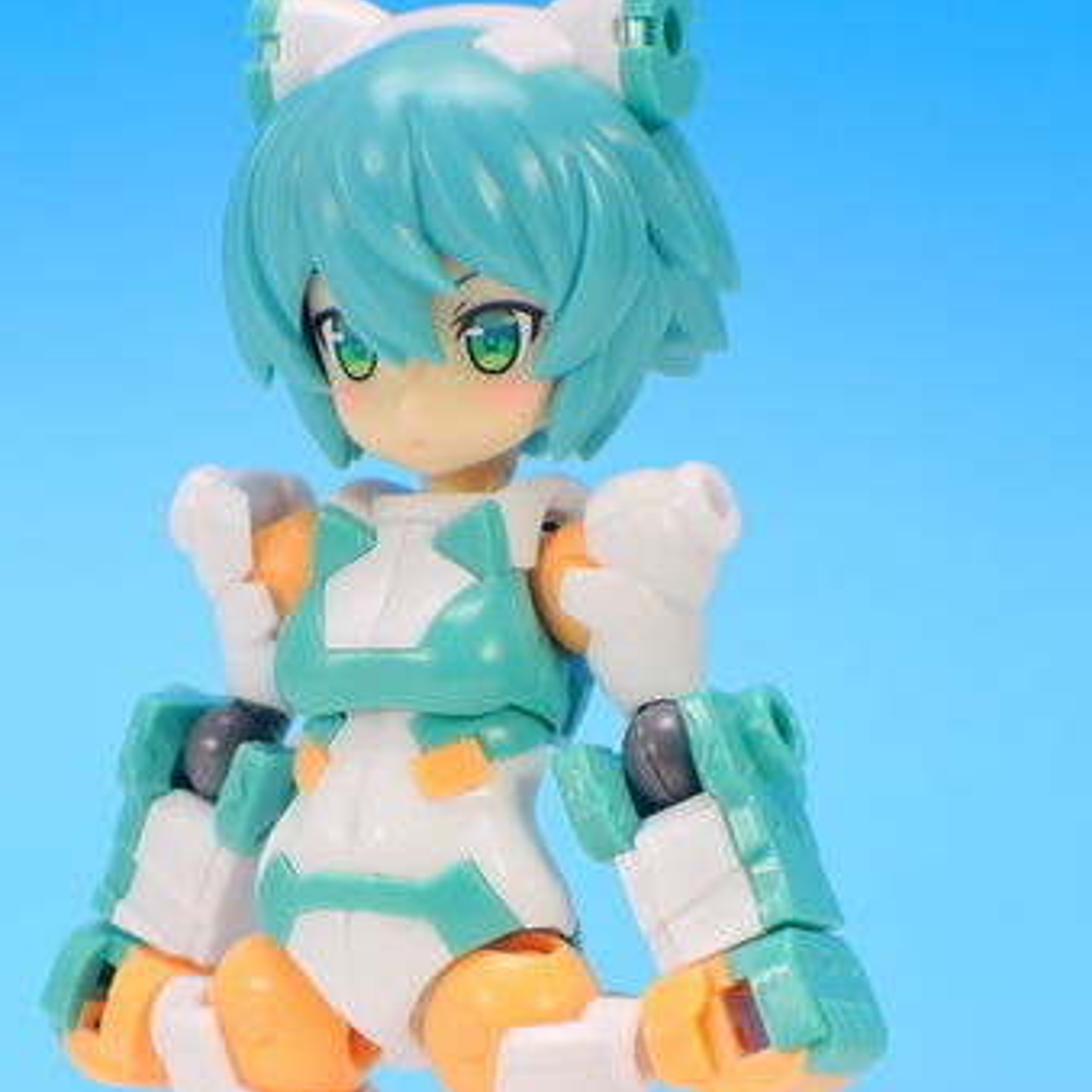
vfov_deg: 9.3
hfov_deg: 9.3
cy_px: 886
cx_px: 435
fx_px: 6710
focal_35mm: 188
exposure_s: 1/2
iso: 80
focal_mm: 25.5
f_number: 5.6
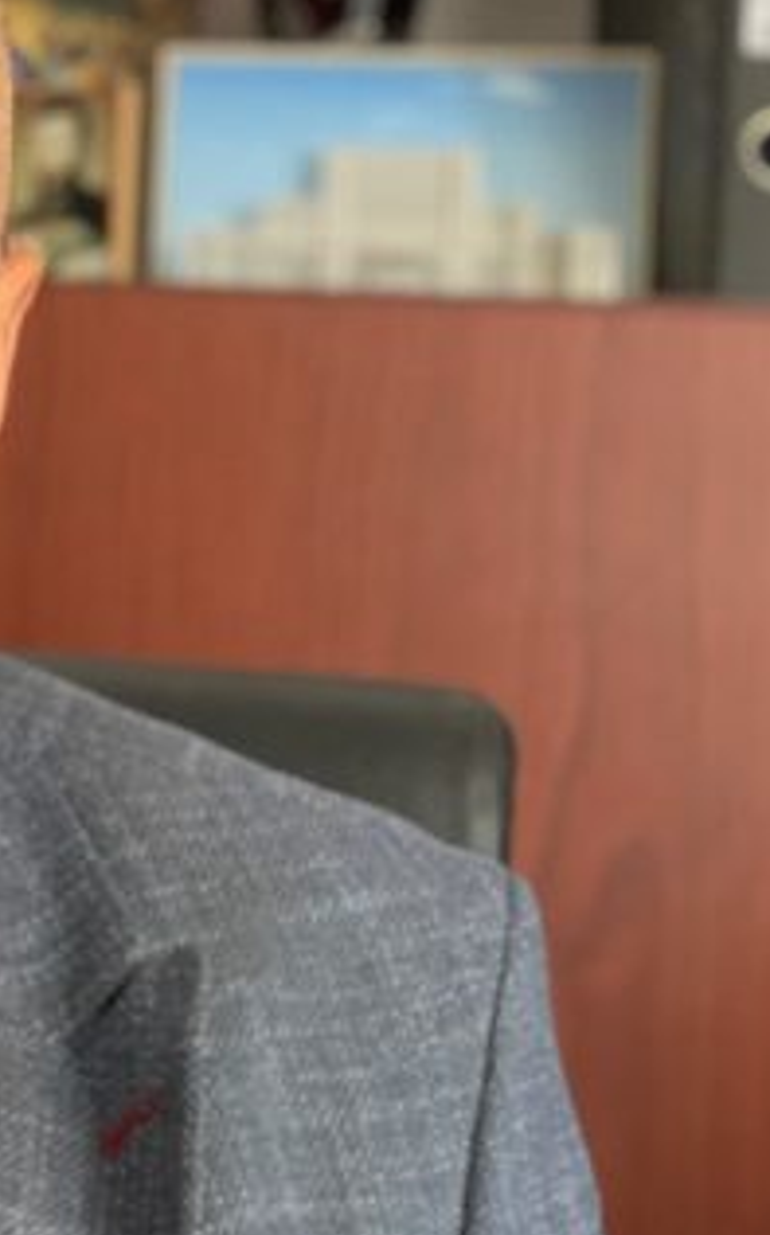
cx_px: -289
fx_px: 4406
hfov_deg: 9.8
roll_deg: -2.0
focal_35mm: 131
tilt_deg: -5.4
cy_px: 709
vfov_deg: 15.9
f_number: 2.4
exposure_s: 1/60
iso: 250
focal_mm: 6
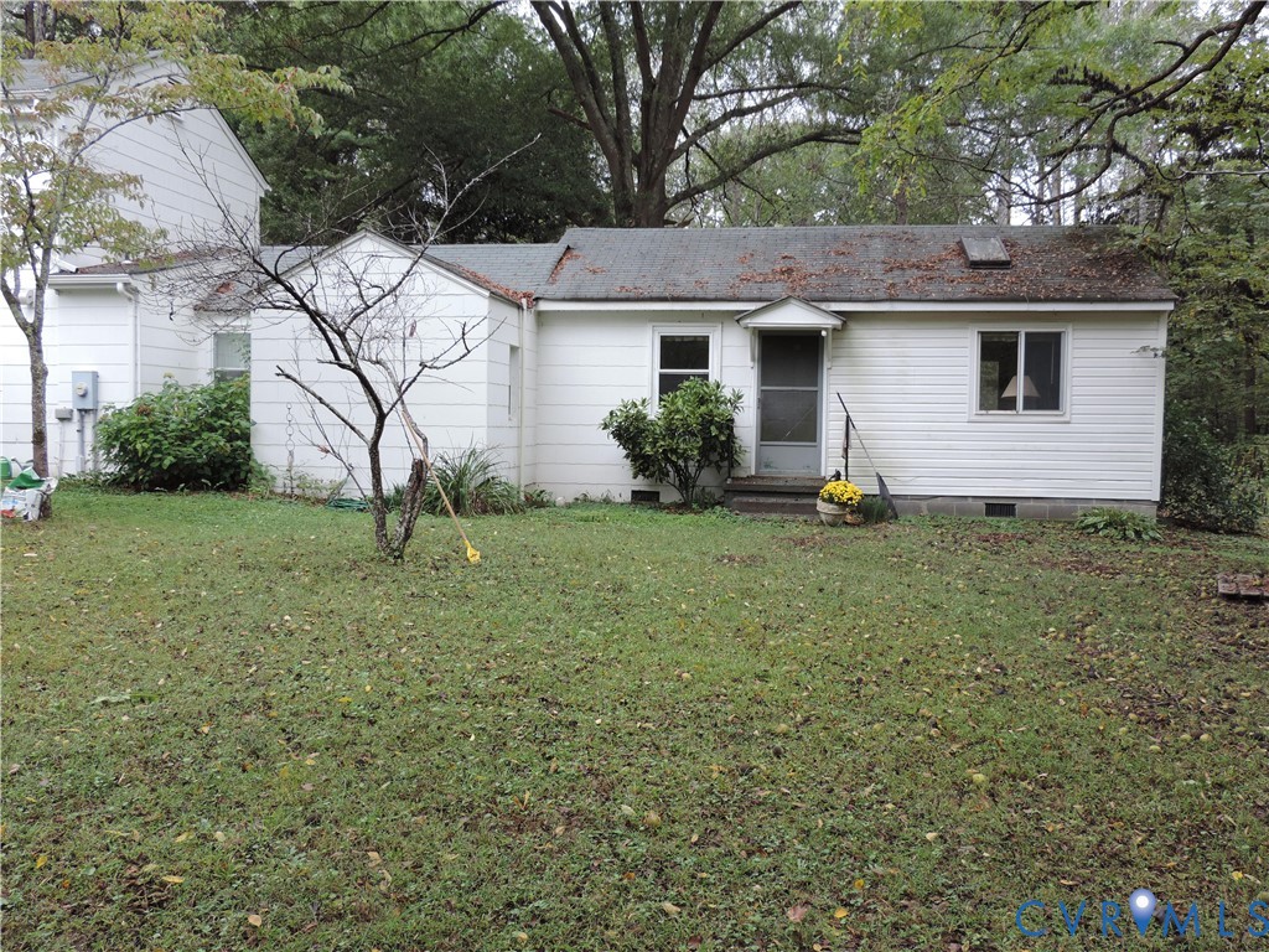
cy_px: 476
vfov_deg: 46.8
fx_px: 1100
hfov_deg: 60.0
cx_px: 634
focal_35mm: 30
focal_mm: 5.3
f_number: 3.1
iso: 80
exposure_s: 1/60
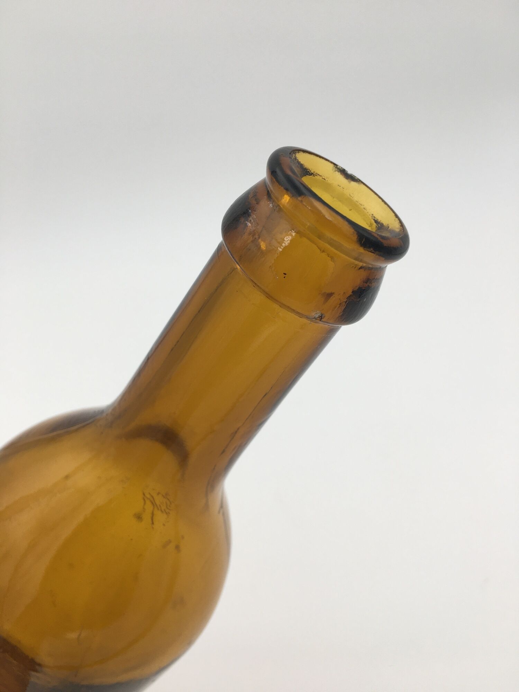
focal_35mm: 29
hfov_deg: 48.2
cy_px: 346
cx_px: 260
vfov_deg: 61.7
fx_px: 580
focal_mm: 4.15
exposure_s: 1/100
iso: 25
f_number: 2.2
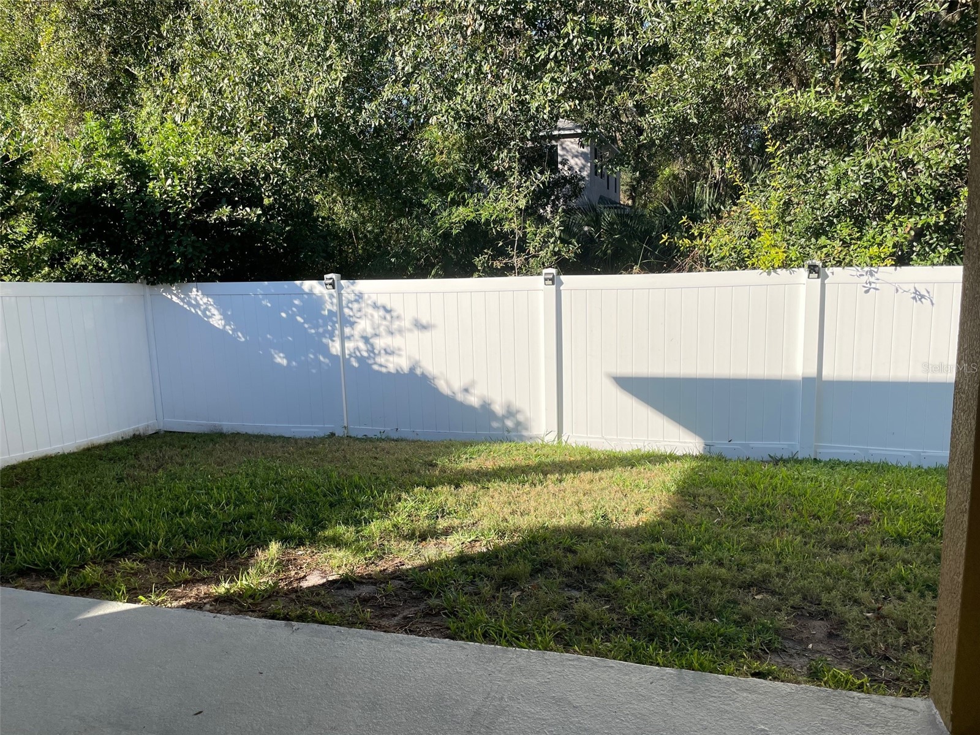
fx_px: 736
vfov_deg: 53.1
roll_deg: +2.0
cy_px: 368
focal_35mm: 26
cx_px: 490
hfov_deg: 67.3
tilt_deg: -10.4
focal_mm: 4.2
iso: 32
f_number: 1.6
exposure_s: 1/1715
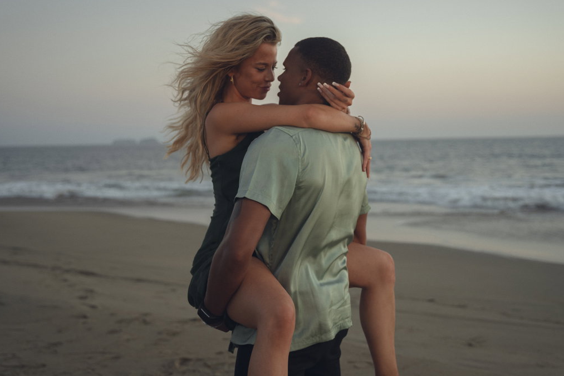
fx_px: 718
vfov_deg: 29.3
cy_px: 166
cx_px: 292
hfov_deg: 42.9
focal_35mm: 46
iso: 500
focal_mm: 38.7
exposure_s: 1/250
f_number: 2.8
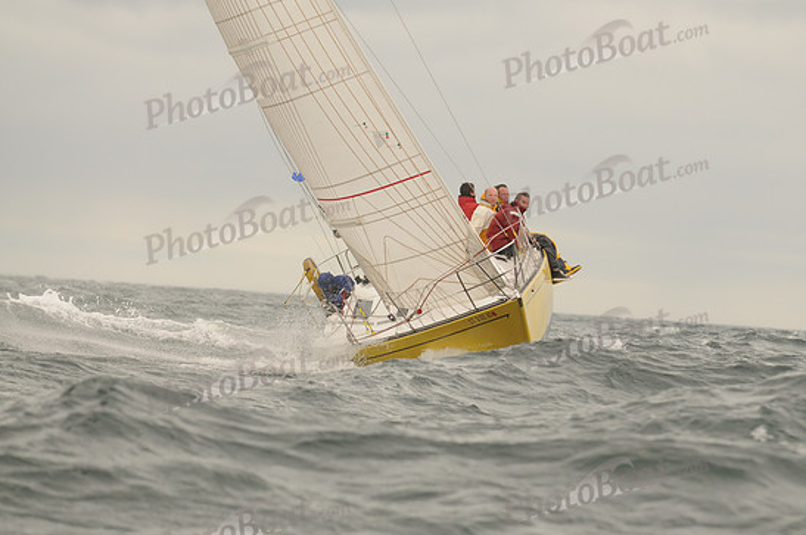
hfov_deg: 6.5
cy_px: 282
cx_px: 426
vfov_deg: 4.3
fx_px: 7109
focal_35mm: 318
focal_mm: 200
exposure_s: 1/1000
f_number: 4.5
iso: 200
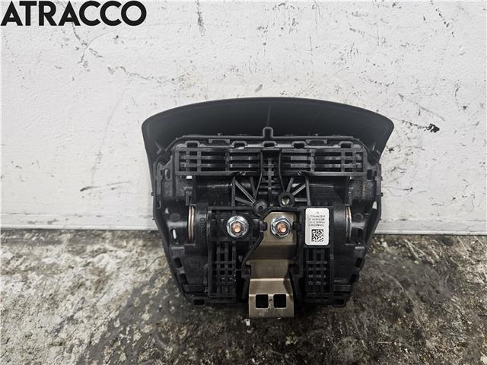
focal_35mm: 23
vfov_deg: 58.9
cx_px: 244
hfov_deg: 73.9
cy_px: 182
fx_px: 324
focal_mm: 5.4
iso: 400
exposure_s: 1/100
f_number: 1.8
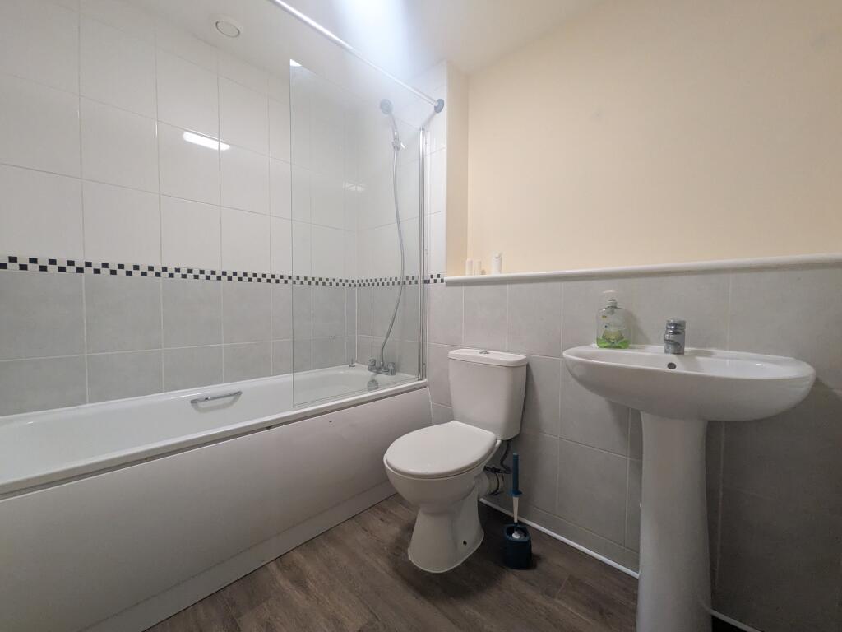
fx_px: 341
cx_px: 421
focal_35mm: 14
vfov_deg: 85.7
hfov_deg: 102.1
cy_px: 316
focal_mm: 1.85
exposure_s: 1/100
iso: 374
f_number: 2.2
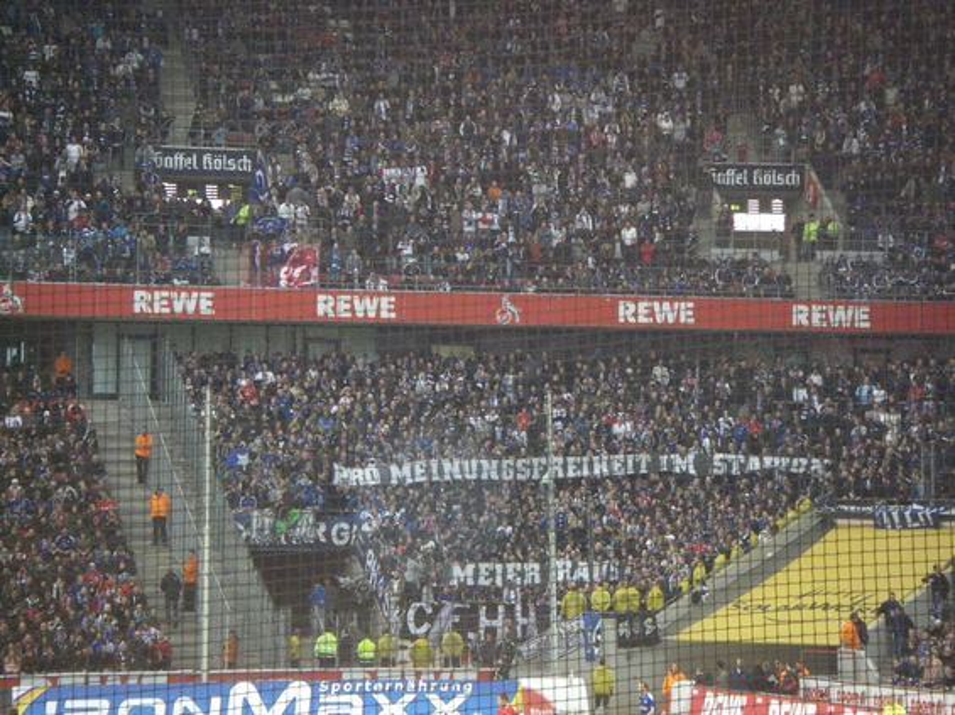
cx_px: 478
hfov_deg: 11.7
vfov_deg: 8.8
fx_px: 4659
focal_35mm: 169
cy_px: 358
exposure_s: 1/125
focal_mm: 27.9
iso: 800
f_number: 4.4
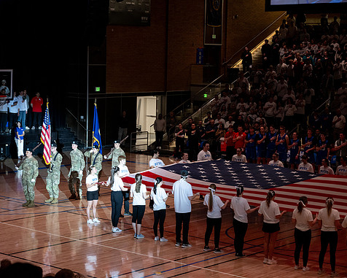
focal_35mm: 80
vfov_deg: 19.2
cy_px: 140
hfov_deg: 23.8
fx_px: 822
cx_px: 147
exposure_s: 1/250
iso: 2500
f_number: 4
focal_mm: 70
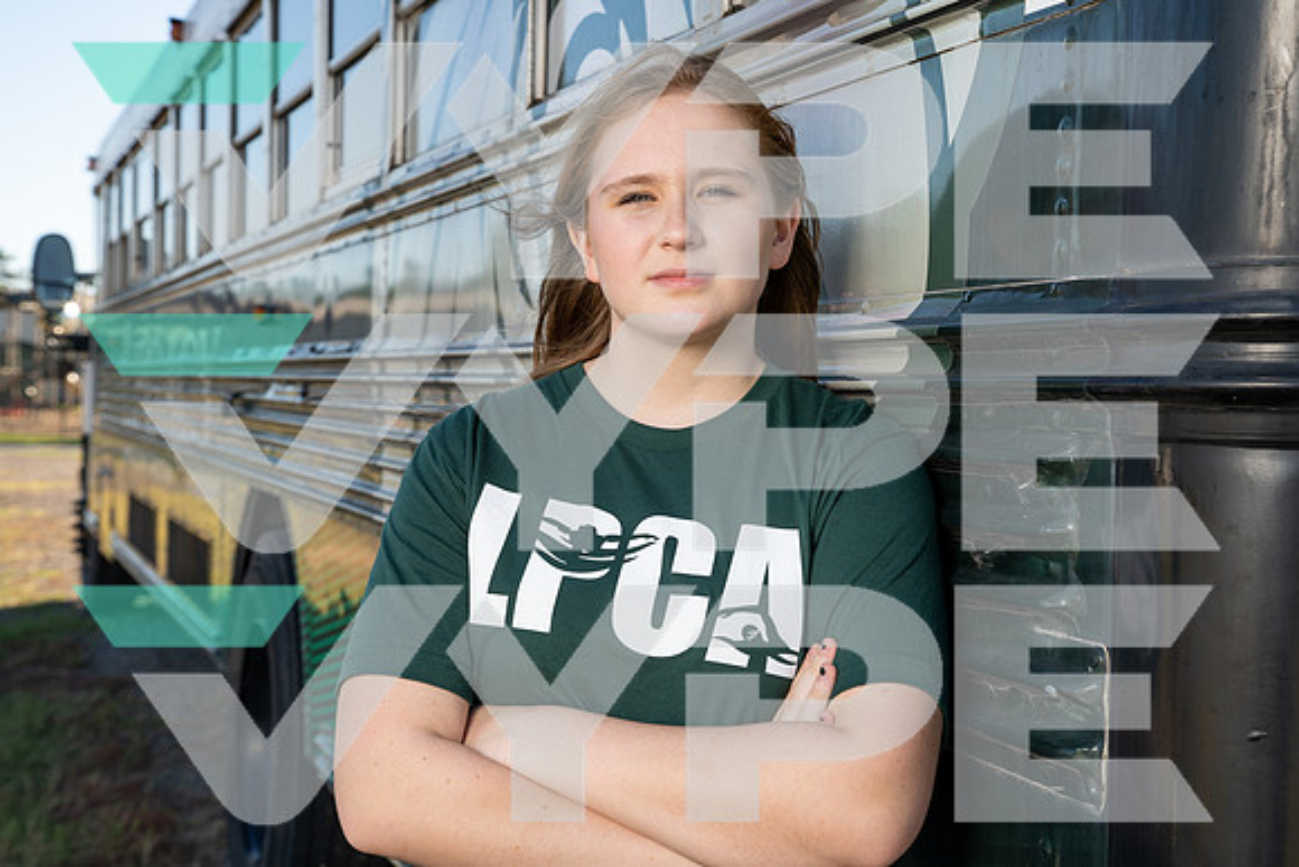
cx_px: 650
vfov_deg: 25.1
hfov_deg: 36.9
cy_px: 434
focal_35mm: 54
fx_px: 1949
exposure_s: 1/250
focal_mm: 54
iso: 320
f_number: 8
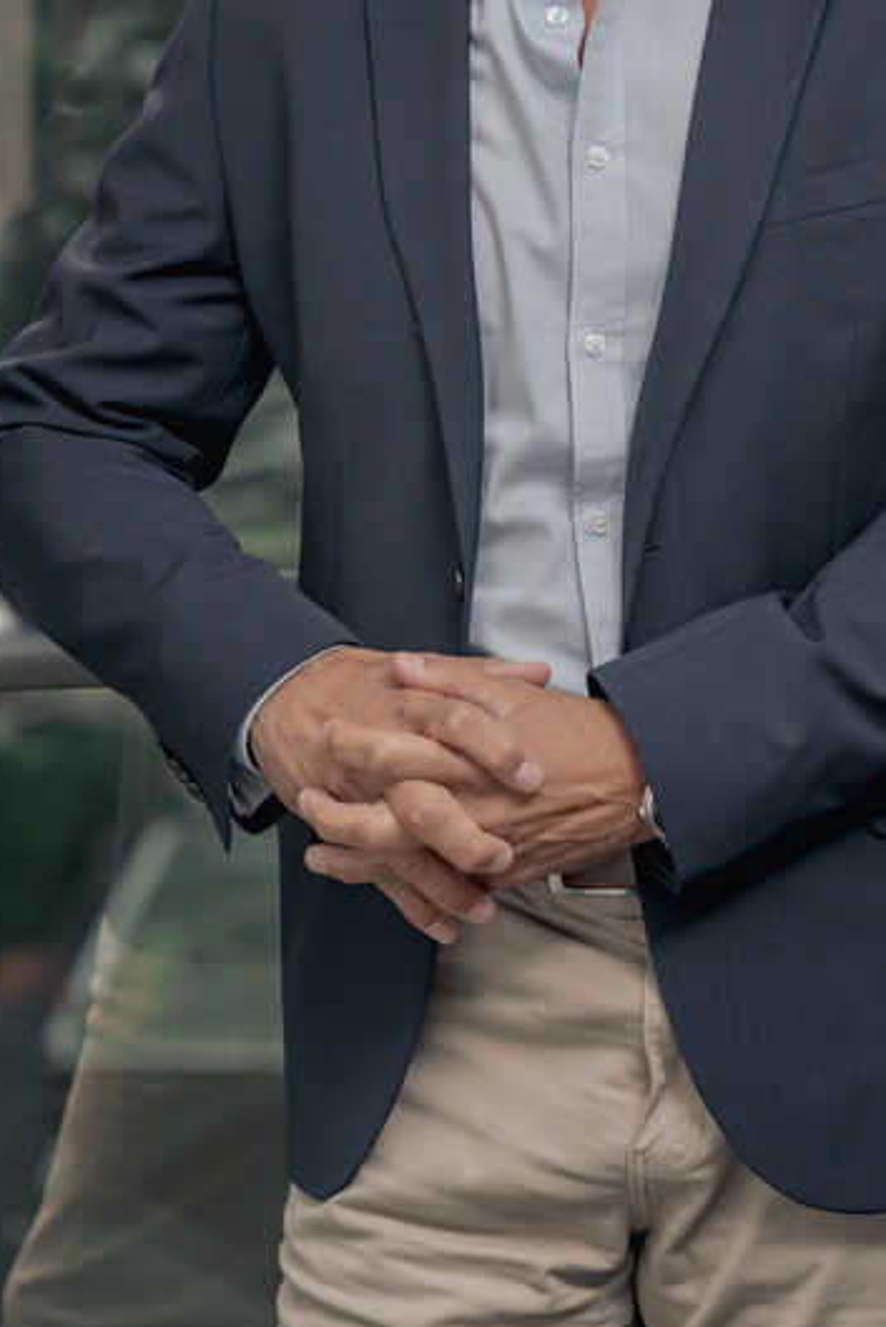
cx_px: 615
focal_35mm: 119
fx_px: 4390
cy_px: 206
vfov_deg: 17.0
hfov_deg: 11.5
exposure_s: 1/160
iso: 400
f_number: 3.5
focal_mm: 70
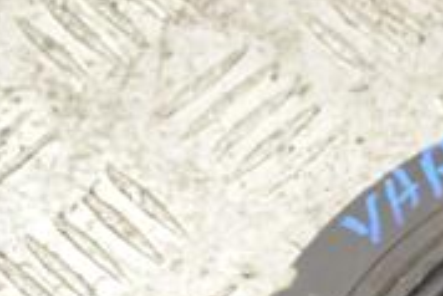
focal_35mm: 182
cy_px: 470
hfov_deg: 10.9
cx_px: 637
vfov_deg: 7.4
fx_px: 2241
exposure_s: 1/30
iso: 320
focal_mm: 36
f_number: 5
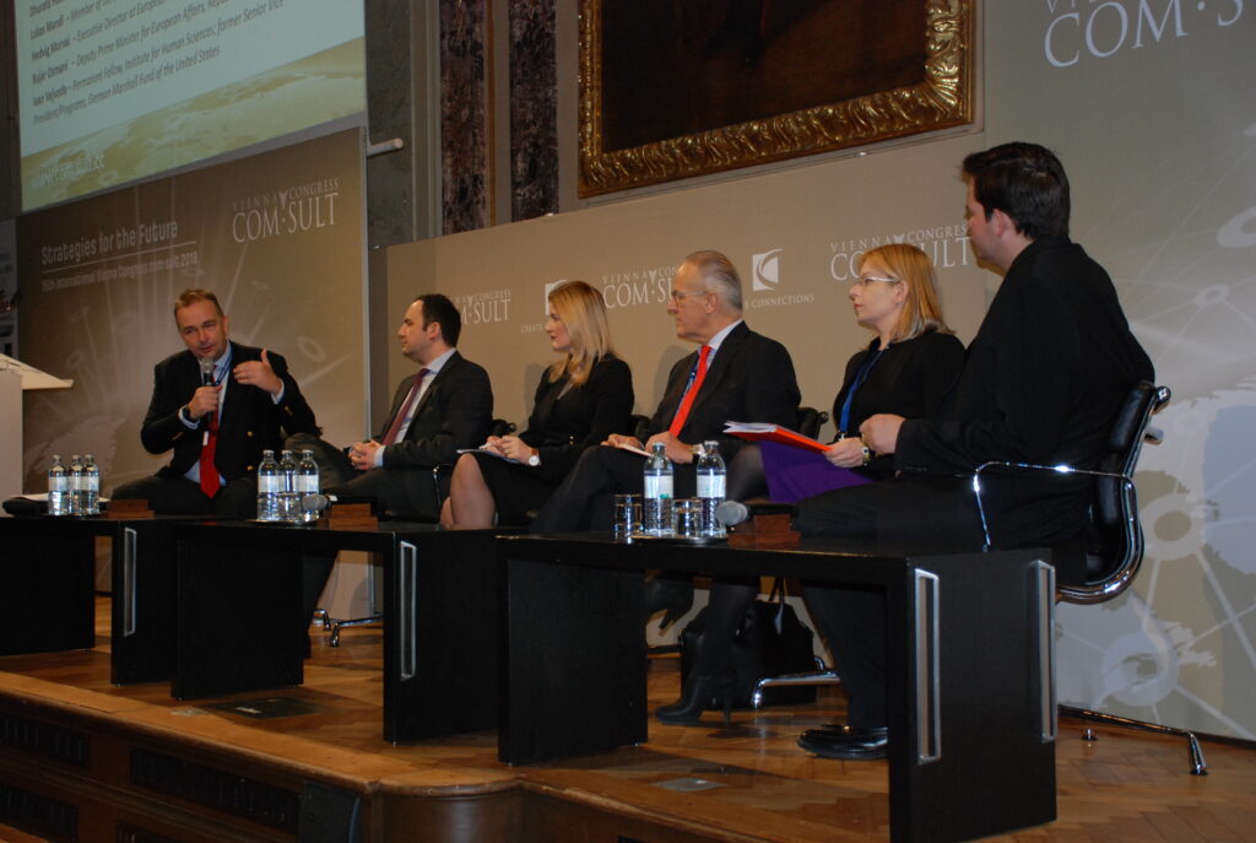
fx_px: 1783
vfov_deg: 26.6
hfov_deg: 38.8
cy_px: 422
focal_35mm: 51
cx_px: 628
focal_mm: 34
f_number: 4.5
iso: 640
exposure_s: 1/60
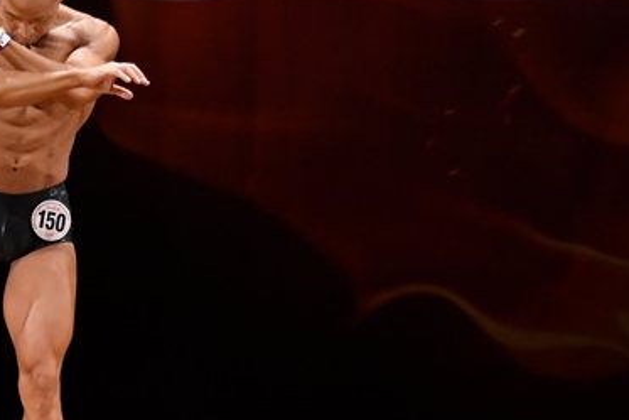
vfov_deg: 2.9
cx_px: 62
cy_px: 253
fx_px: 8162
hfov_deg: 4.4
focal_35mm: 467
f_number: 5.6
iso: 3200
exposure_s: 1/400
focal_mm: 150
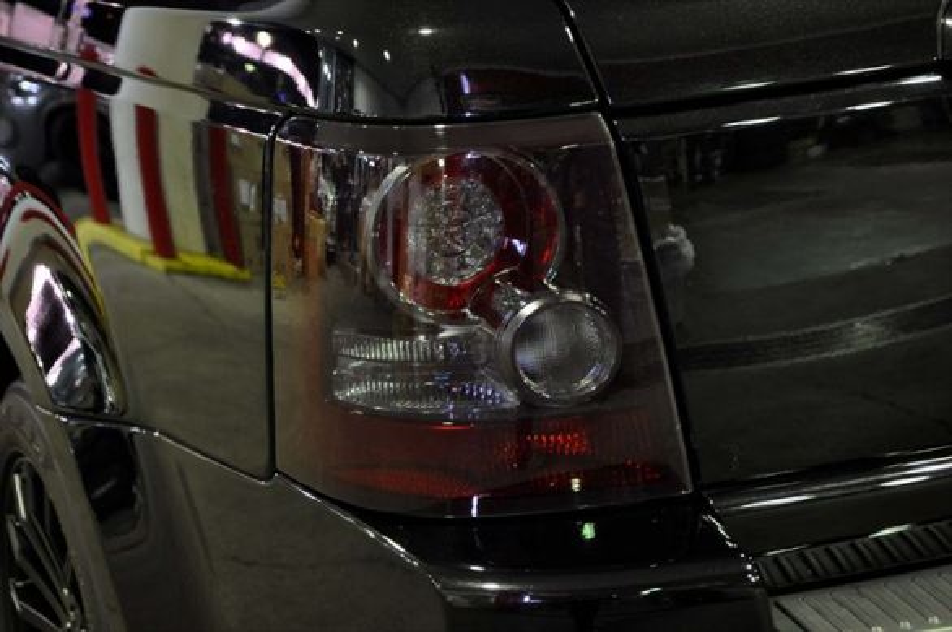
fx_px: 2060
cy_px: 316
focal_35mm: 78
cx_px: 476
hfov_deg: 26.0
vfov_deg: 17.4
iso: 1000
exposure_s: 1/8
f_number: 5
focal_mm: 52
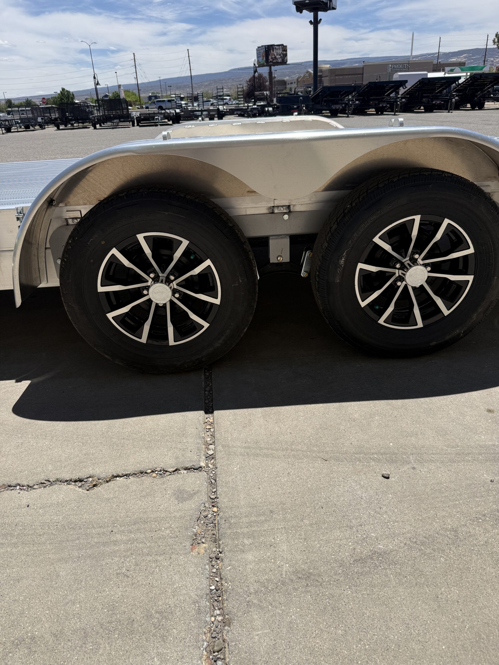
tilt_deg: -24.3
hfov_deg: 56.8
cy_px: 332
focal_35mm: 24
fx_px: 461
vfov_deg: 71.6
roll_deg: +3.0
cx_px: 250
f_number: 1.78
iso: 80
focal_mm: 6.76
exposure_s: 1/4975
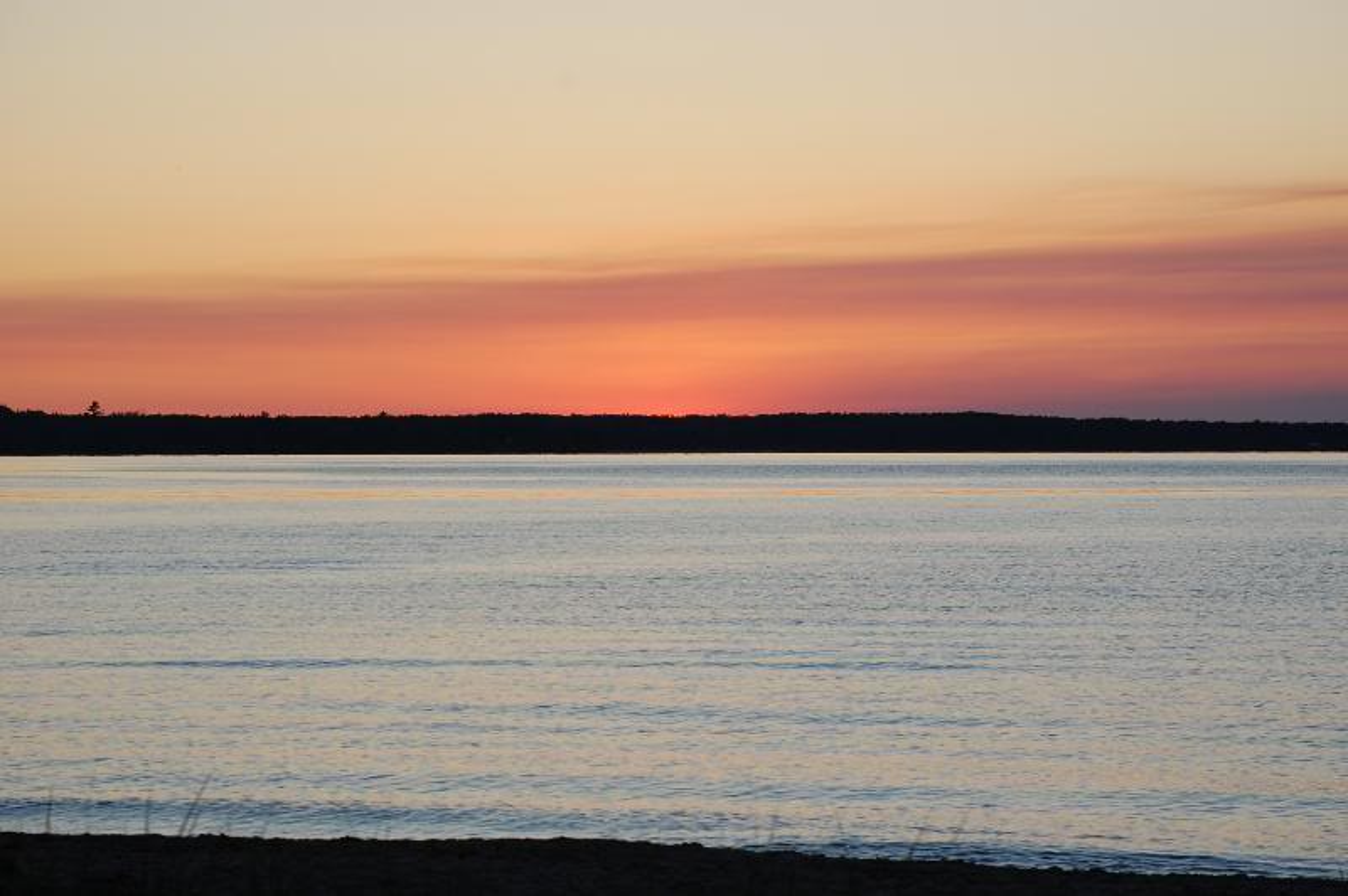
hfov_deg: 14.4
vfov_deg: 9.6
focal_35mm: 142
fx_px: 5331
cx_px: 674
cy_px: 448
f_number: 10
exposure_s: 1/250
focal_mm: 95
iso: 400
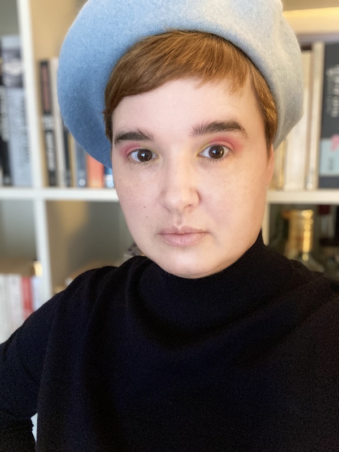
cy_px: 226
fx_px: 418
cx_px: 170
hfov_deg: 44.2
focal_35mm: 32
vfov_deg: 56.8
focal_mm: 2.87
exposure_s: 1/29
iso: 640
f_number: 2.2
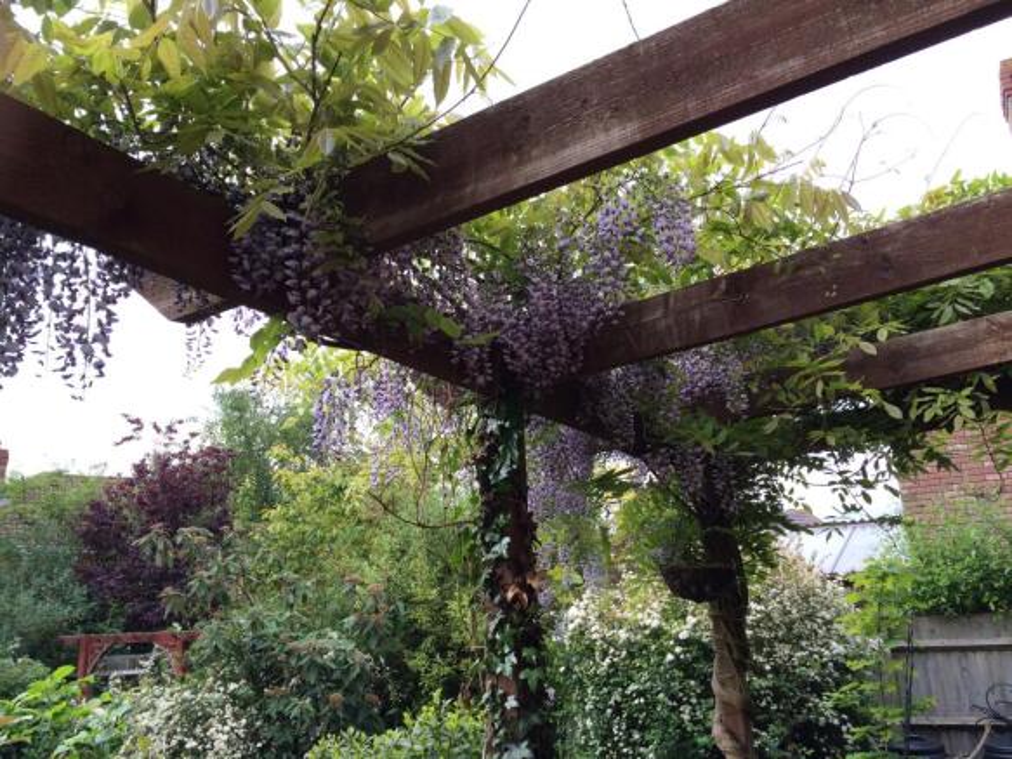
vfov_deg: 48.2
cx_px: 506
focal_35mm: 29
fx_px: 848
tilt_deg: +14.0
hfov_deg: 61.7
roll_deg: +3.9
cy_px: 380
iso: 32
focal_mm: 4.15
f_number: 2.2
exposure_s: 1/223
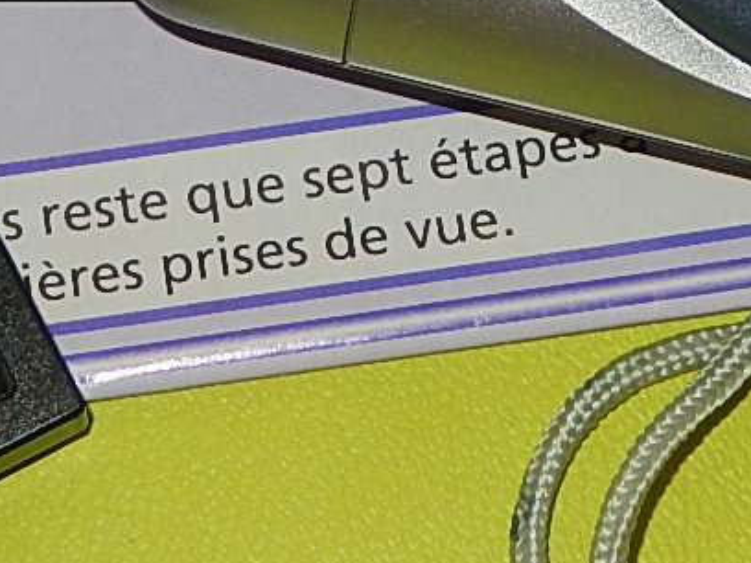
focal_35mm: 200
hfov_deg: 9.9
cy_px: -175
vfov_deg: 7.3
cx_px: 344
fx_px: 4339
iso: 200
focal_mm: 9.2
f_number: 4.5
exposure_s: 1/30
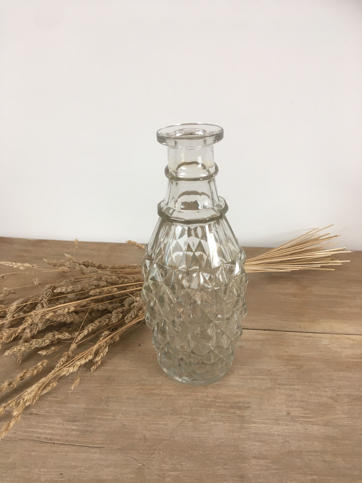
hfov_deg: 48.2
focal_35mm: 29
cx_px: 181
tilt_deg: -28.2
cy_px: 242
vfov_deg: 61.7
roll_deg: -1.3
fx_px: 404
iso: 80
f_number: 2.2
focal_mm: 4.15
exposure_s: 1/33
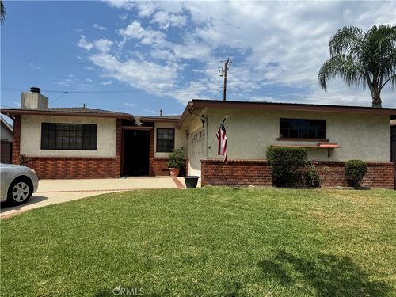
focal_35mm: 24
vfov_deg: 56.8
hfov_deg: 71.6
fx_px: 275
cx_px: 198
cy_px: 148
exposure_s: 1/7092
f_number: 1.78
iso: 80
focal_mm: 6.76
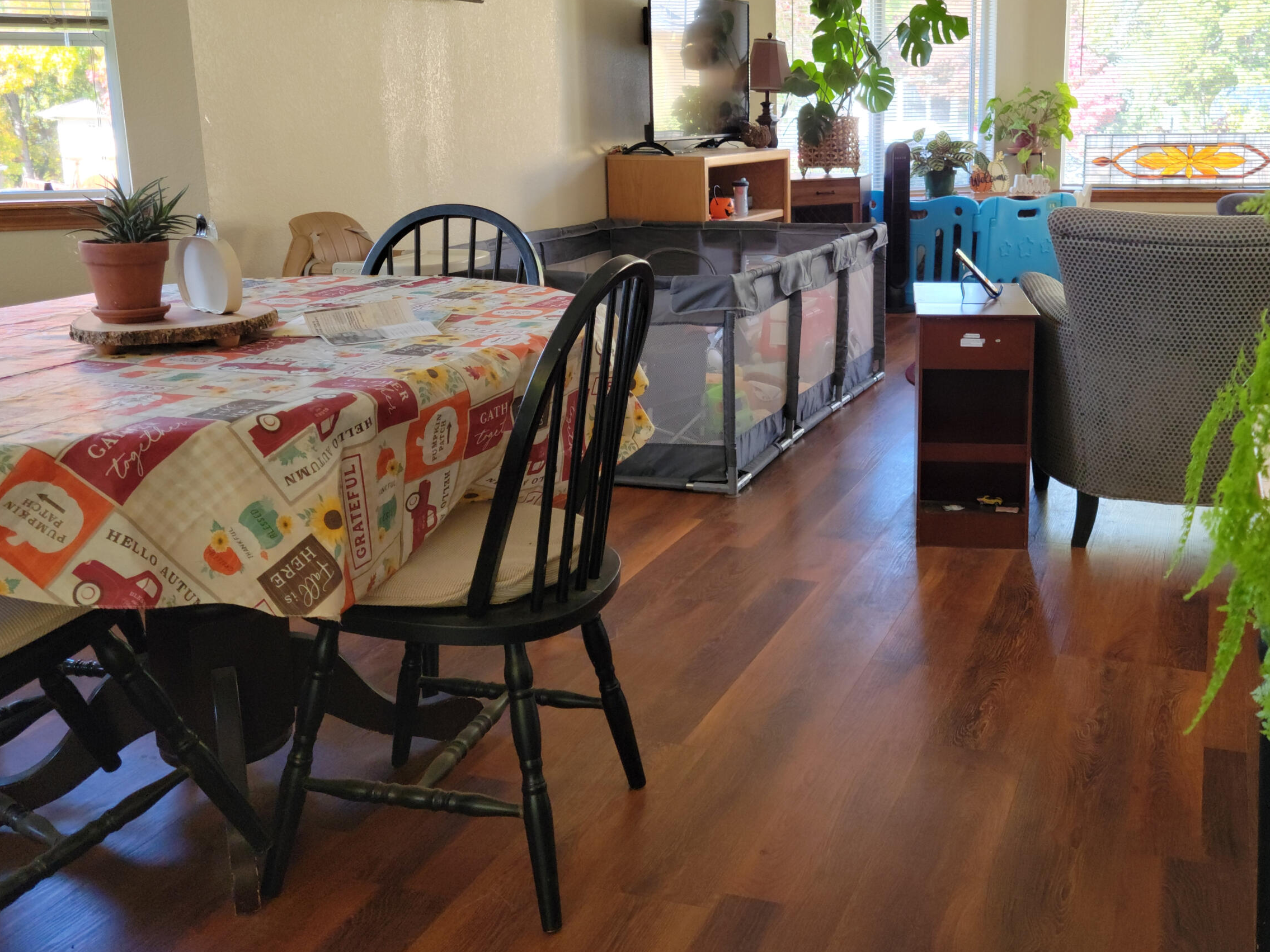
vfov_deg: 38.5
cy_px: 370
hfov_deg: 49.8
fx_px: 1358
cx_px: 770
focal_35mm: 37
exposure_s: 1/60
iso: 200
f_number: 2
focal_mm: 5.9
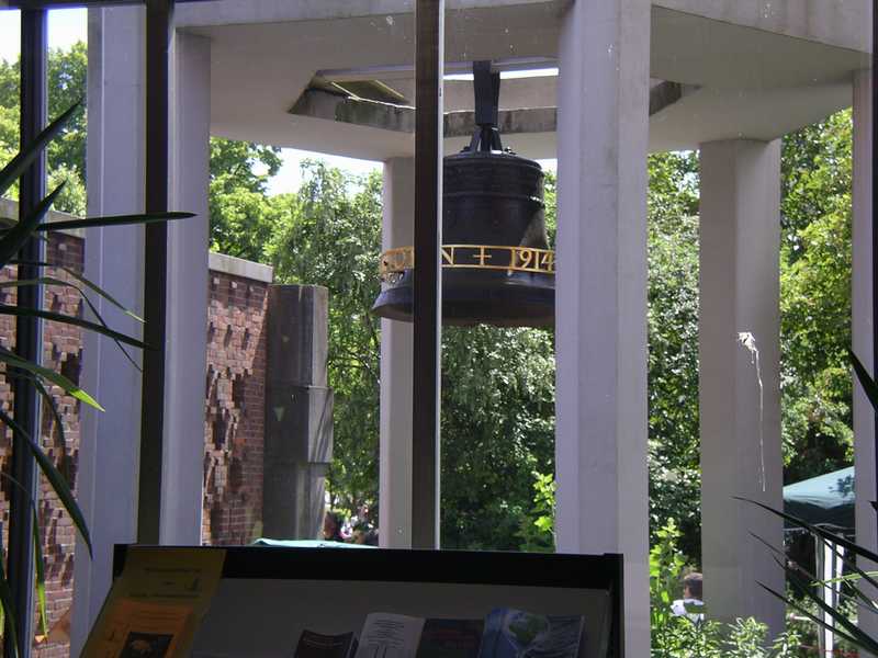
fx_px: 1953
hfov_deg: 25.3
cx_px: 439
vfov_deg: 19.1
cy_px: 329
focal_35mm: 77
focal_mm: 11.9
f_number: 3.6
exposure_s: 1/160
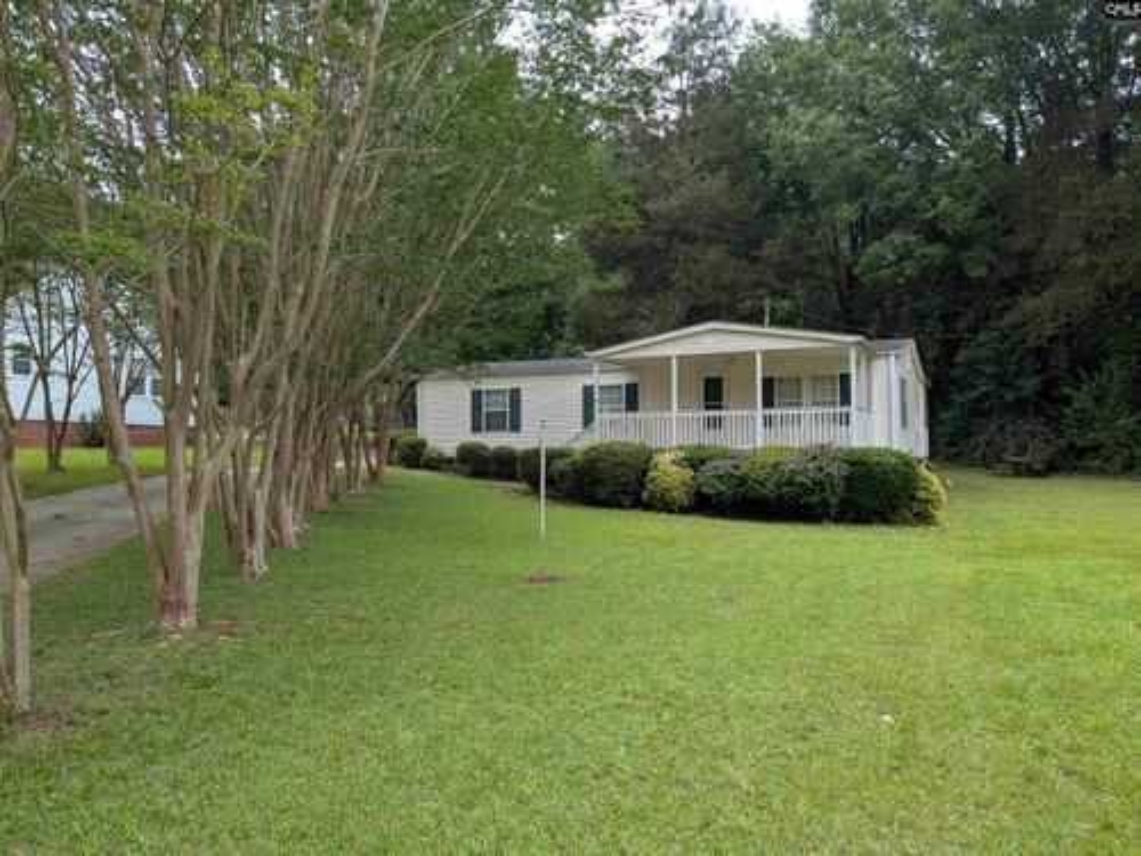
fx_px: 890
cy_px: 428
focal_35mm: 27
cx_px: 570
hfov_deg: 65.3
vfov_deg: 51.4
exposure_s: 1/754
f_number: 1.73
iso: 51
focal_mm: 4.38
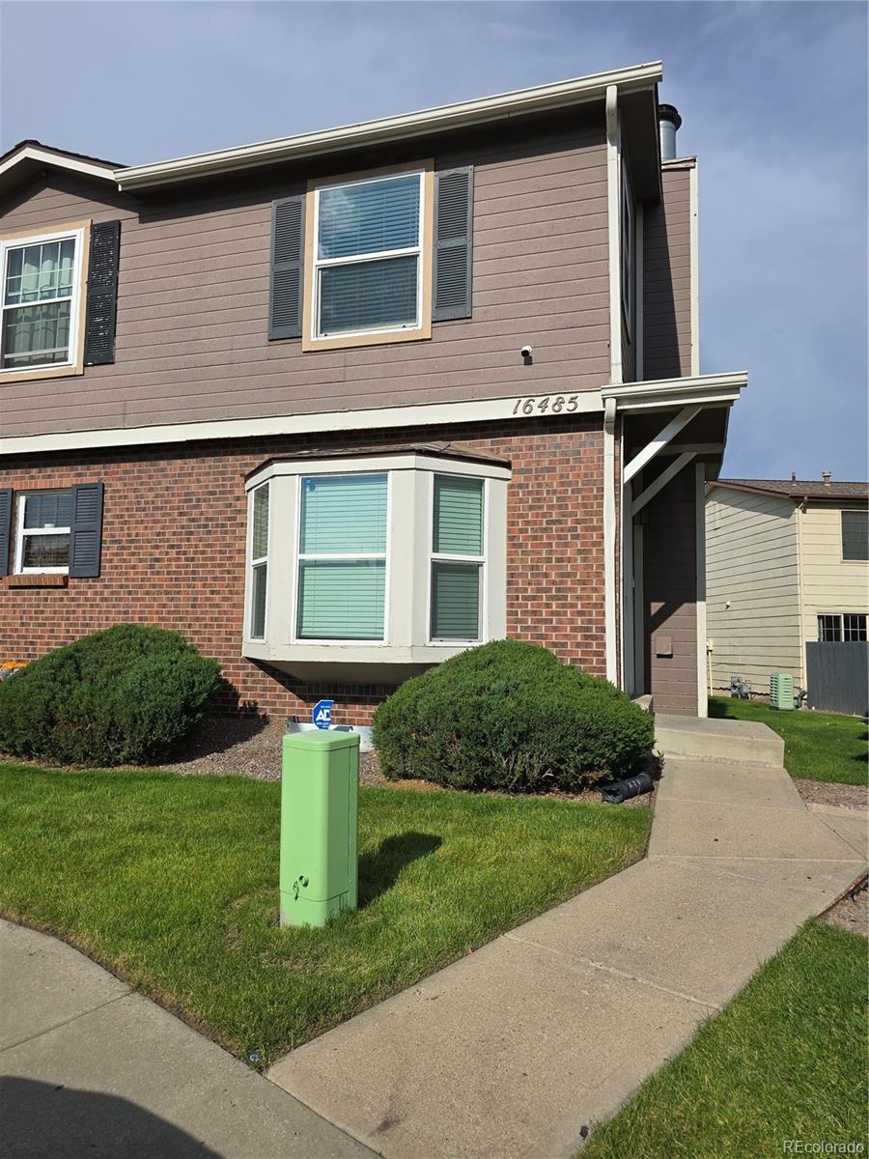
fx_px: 770
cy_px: 580
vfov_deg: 73.9
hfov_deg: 58.9
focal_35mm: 23
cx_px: 434
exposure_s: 1/1610
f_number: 1.7
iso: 12
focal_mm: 6.3
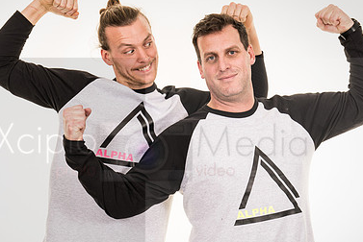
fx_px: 918
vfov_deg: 15.0
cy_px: 143
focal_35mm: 91
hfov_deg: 22.3
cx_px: 157
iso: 100
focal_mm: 57
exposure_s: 1/125
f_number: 9
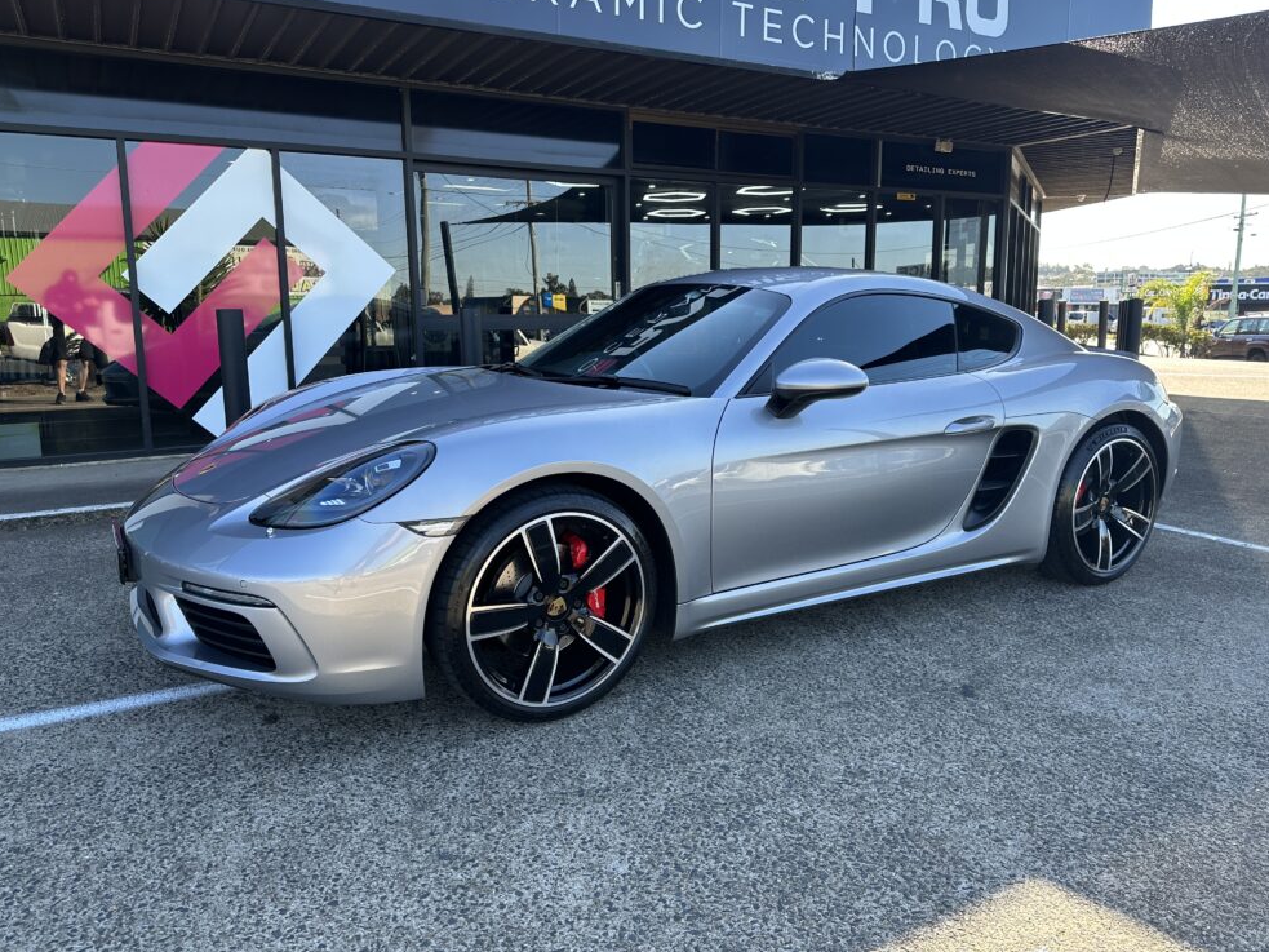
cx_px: 634
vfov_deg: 54.9
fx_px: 916
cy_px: 459
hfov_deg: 69.4
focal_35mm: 25
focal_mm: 6.86
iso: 80
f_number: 1.78
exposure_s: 1/630
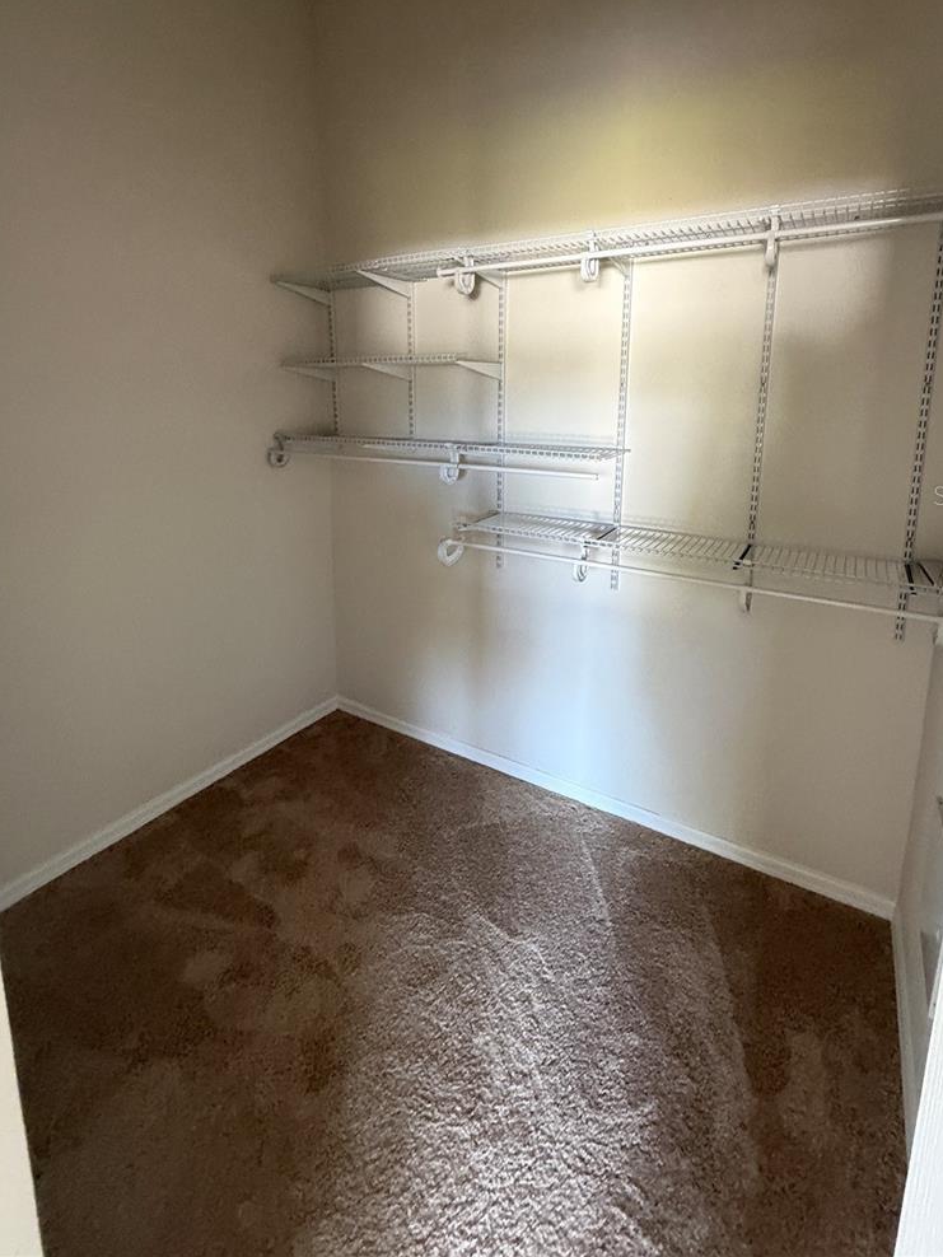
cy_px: 495
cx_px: 481
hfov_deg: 74.7
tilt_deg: -9.8
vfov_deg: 89.7
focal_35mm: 17
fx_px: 617
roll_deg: +0.0
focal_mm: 2.22
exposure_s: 1/60
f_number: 2.2
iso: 500
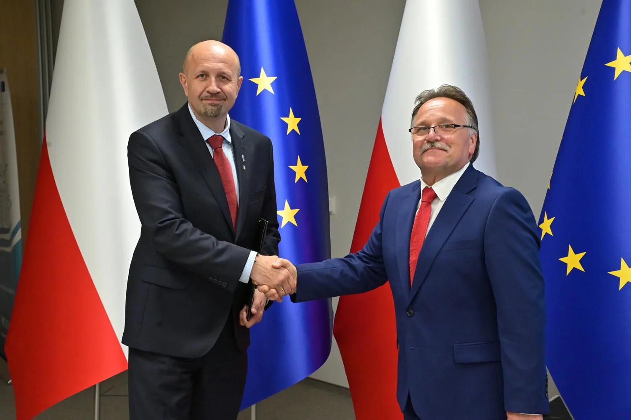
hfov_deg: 36.9
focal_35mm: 54
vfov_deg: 25.0
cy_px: 210
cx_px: 316
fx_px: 946
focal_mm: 54
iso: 5000
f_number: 9
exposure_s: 1/125
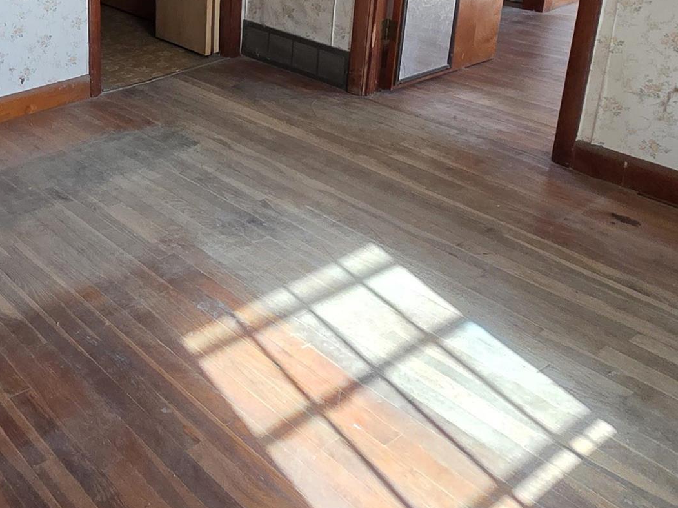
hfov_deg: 44.0
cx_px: 49
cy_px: 47
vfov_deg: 35.4
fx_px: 744
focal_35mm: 38
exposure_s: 1/359
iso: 500
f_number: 1.9
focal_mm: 2.2
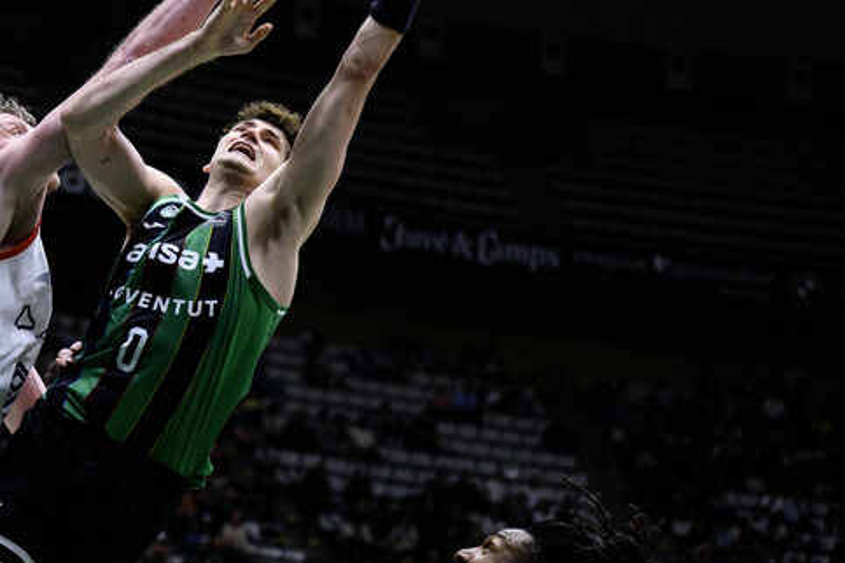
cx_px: 154
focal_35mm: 116
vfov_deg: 11.8
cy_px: 214
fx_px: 2723
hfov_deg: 17.5
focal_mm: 70
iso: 2000
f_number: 2.8
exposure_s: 1/1000
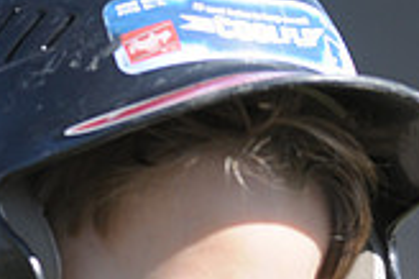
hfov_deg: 1.9
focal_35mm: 1061
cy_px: 424
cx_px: 115
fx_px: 12336
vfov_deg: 1.3
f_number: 4.5
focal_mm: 200
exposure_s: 1/1250
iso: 400
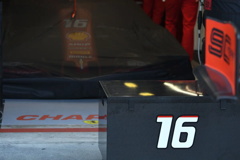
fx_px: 1050
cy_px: 80
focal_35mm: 158
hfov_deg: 13.0
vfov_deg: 8.7
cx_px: 120
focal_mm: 105
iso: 800
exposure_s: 1/500
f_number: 4.8
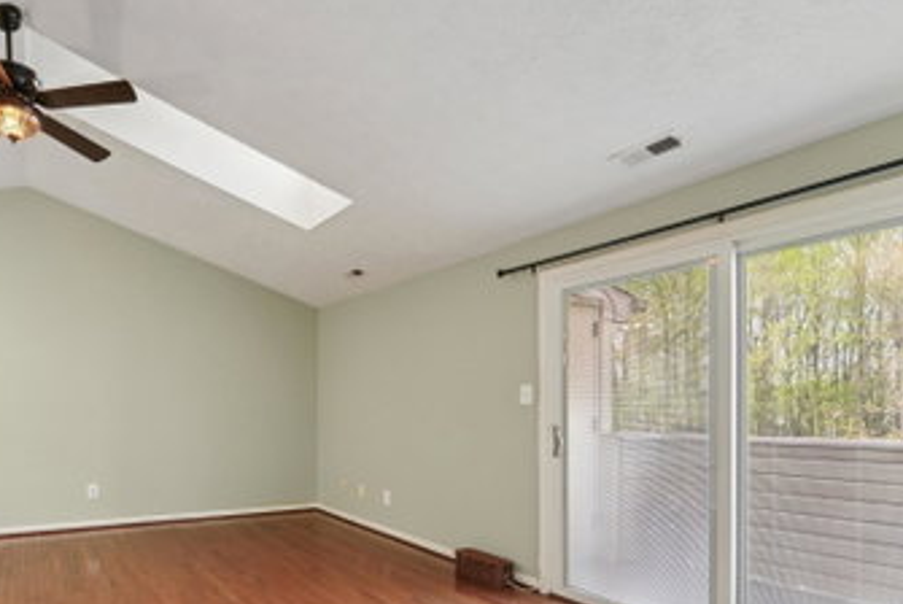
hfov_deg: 79.4
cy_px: 402
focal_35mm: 20
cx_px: 260
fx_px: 502
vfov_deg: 60.6
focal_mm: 14
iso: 400
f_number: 8
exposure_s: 1/20
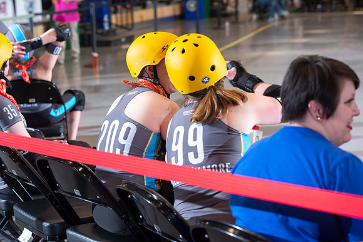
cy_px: 121
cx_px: 182
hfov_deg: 20.4
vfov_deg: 13.7
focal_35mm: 100
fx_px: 1009
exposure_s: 1/160
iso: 640
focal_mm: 100
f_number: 5.6
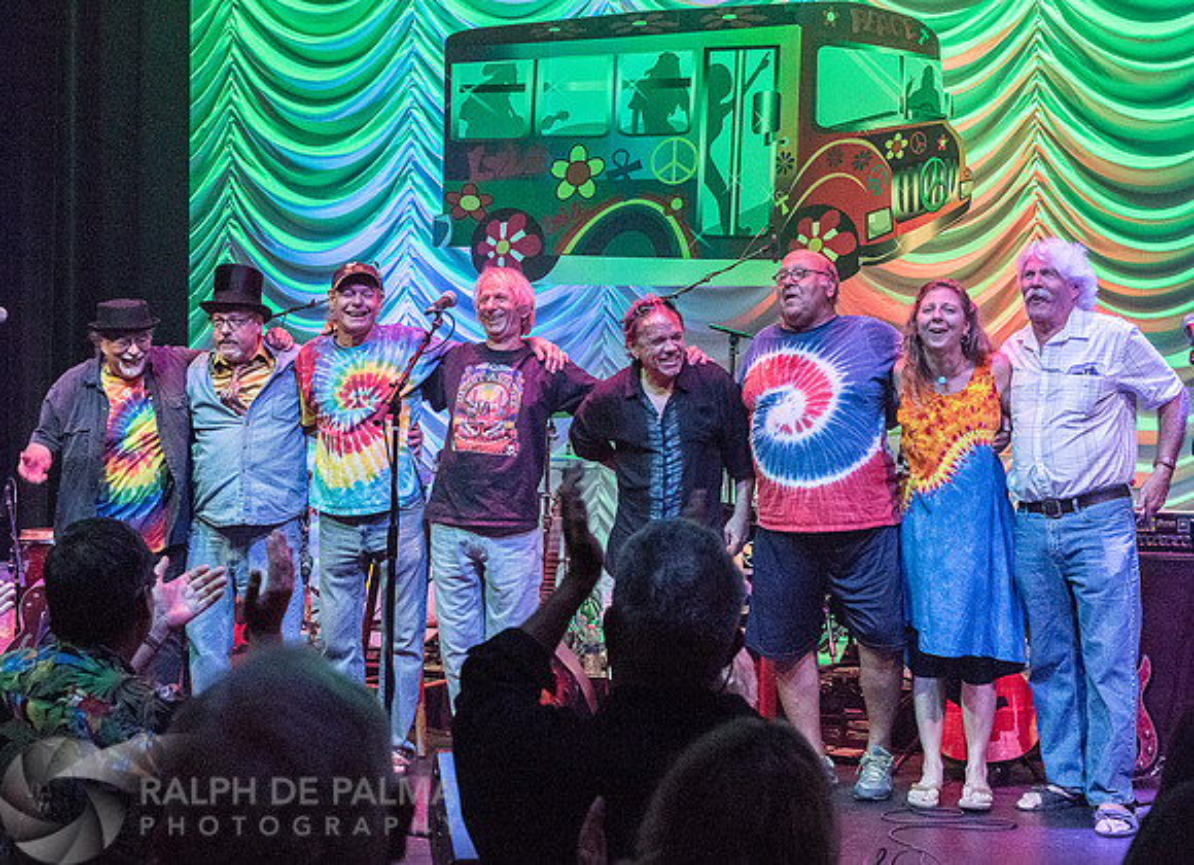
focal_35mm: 50
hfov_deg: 38.6
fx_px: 1702
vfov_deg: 28.5
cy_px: 437
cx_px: 560
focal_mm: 38
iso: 2500
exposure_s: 1/160
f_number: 5.6
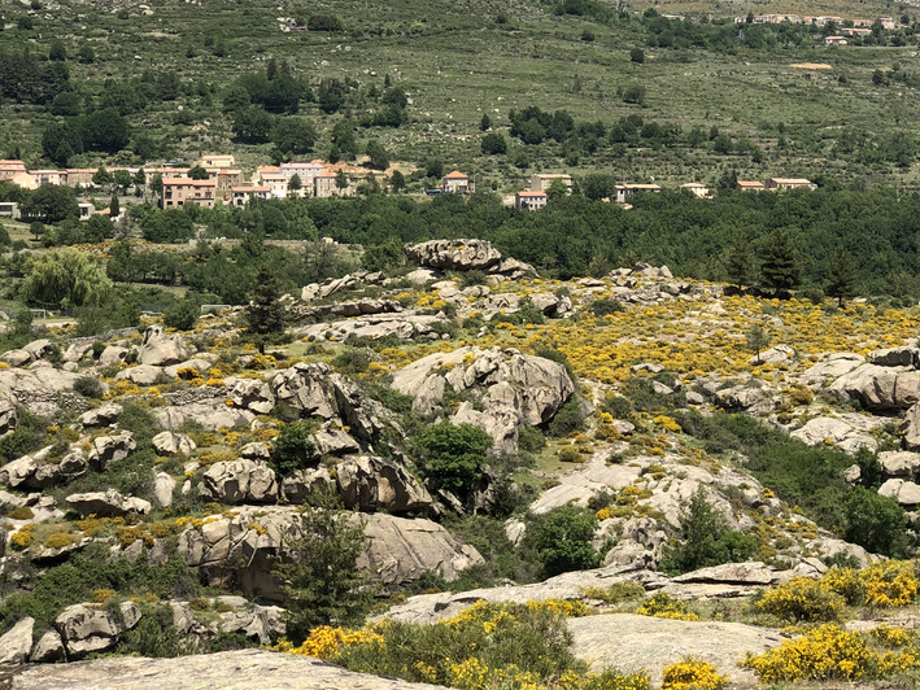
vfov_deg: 16.8
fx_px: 2339
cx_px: 636
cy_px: 253
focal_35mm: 88
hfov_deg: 22.1
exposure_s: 1/1033
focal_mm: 6
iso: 16
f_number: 2.4
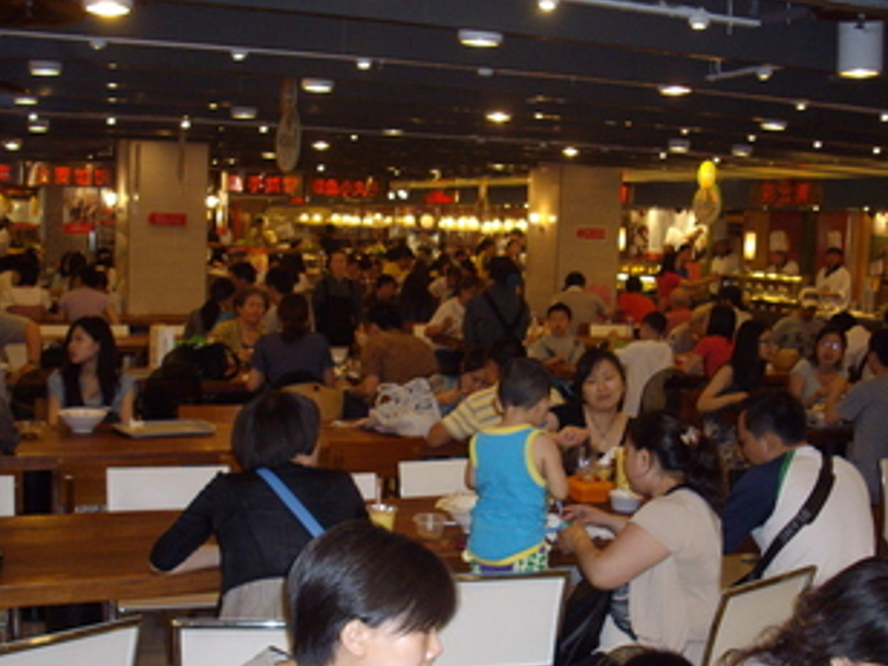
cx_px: 435
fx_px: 1231
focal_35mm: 48
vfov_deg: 30.2
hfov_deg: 39.7
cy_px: 407
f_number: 2.8
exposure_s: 1/50
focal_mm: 6.2
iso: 208
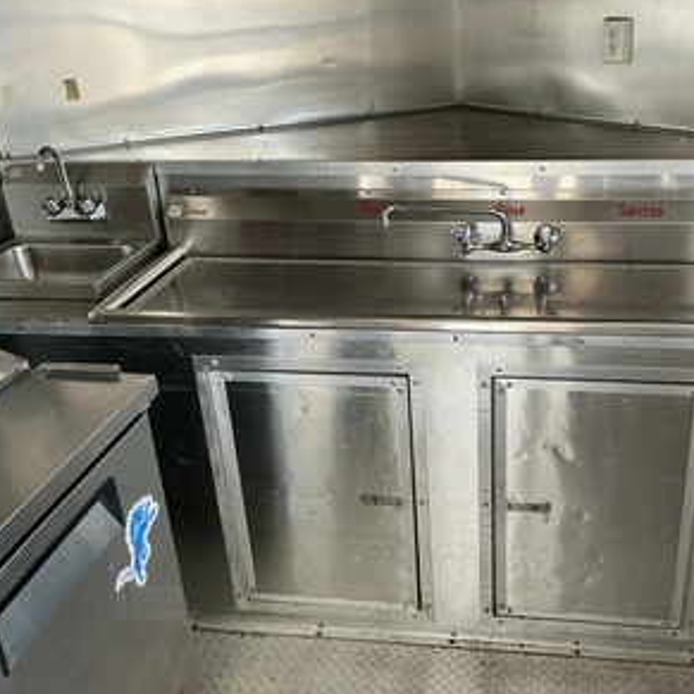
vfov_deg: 48.5
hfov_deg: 47.8
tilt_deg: -26.1
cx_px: 451
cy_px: 348
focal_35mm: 34
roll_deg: +1.4
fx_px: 771
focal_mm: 3
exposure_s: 1/122
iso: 64
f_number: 1.8
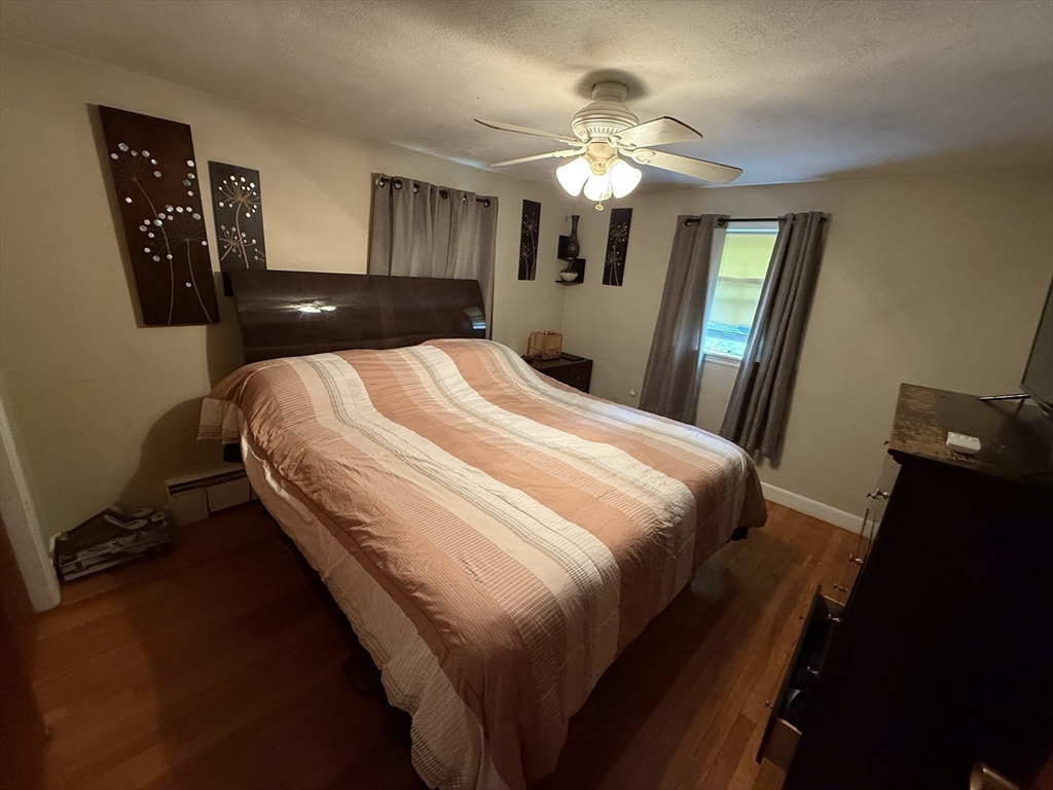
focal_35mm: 14
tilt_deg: -17.9
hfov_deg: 102.1
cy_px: 395
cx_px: 526
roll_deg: -4.2
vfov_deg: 85.7
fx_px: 426
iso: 640
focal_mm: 2.22
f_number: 2.2
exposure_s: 1/60
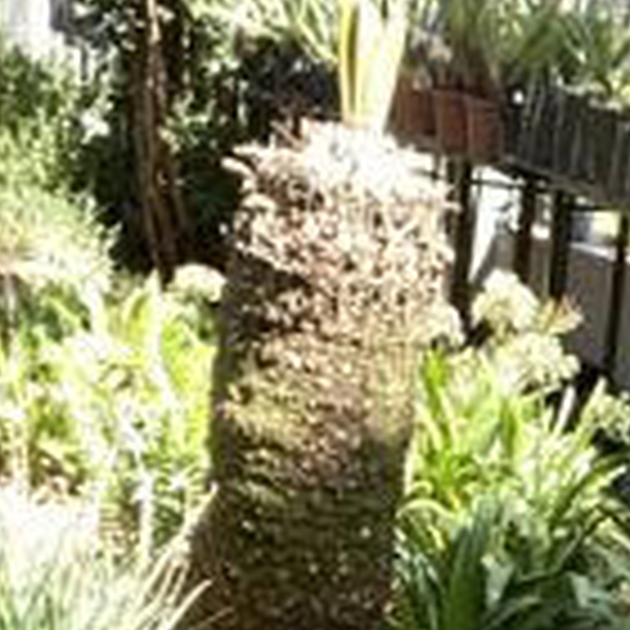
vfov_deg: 14.8
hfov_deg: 14.5
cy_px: 760
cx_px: 886
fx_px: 2347
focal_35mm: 114
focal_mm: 2.71
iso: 80
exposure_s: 1/122
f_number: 2.2
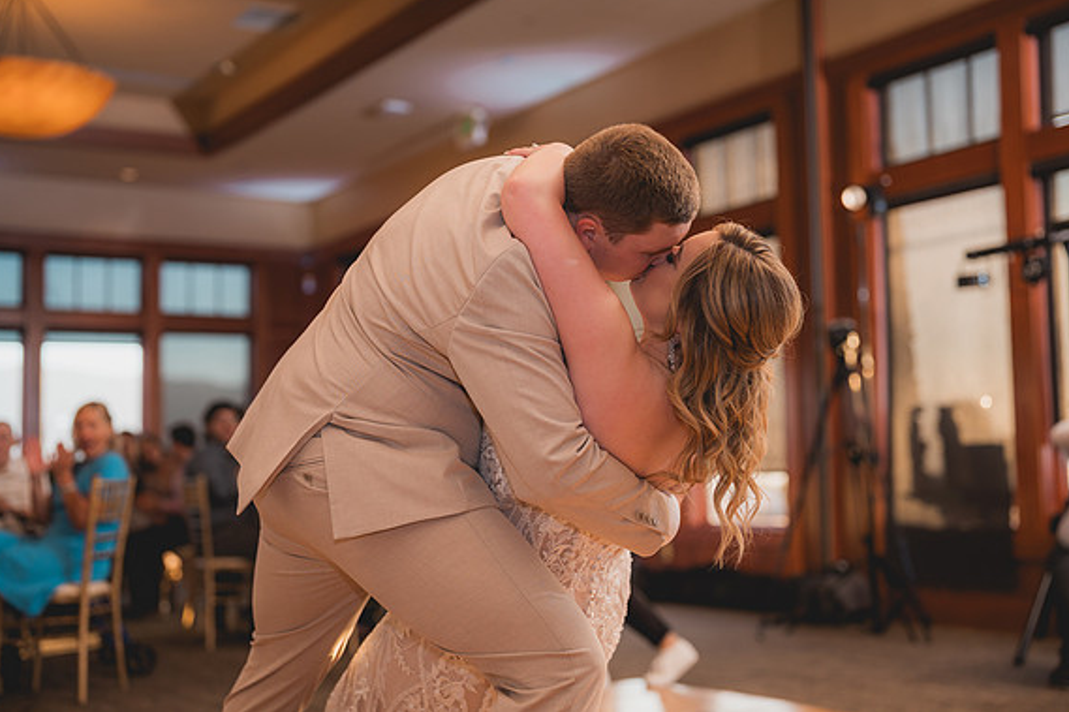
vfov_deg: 26.5
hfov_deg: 38.9
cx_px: 534
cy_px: 350
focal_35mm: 51
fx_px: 1514
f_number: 1.8
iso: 125
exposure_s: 1/250
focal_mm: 50
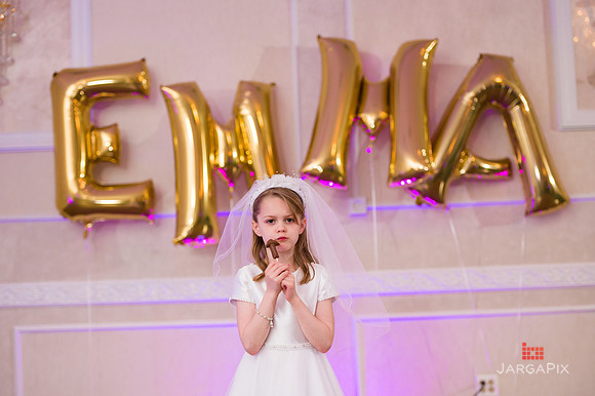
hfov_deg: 27.0
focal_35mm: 75
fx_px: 1239
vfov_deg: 18.2
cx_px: 298
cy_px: 198
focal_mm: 75
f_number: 3.2
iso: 1000
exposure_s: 1/200
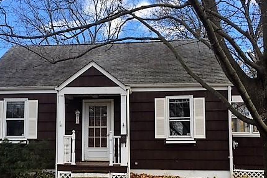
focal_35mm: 45
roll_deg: +0.3
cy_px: 118
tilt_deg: +5.2
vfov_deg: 29.7
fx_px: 334
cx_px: 104
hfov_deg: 43.3
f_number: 2.2
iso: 25
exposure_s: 1/596
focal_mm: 4.15
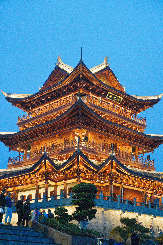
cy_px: 122
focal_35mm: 56
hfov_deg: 24.4
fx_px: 377
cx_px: 82
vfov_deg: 35.9
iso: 2000
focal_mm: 37
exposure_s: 1/60
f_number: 8
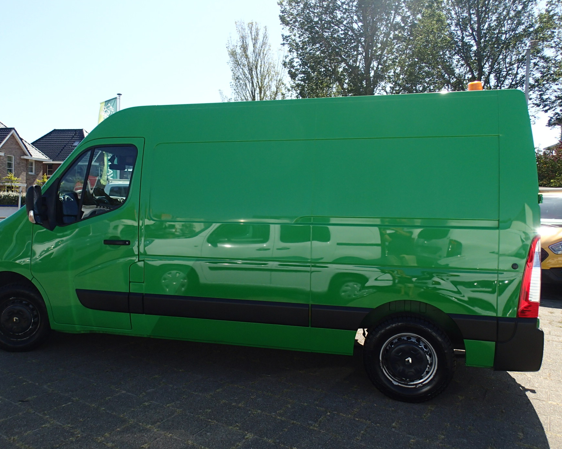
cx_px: 261
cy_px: 226
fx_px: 449
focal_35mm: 27
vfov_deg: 53.2
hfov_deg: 64.0
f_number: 2.8
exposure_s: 1/800
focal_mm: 4.5
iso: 100
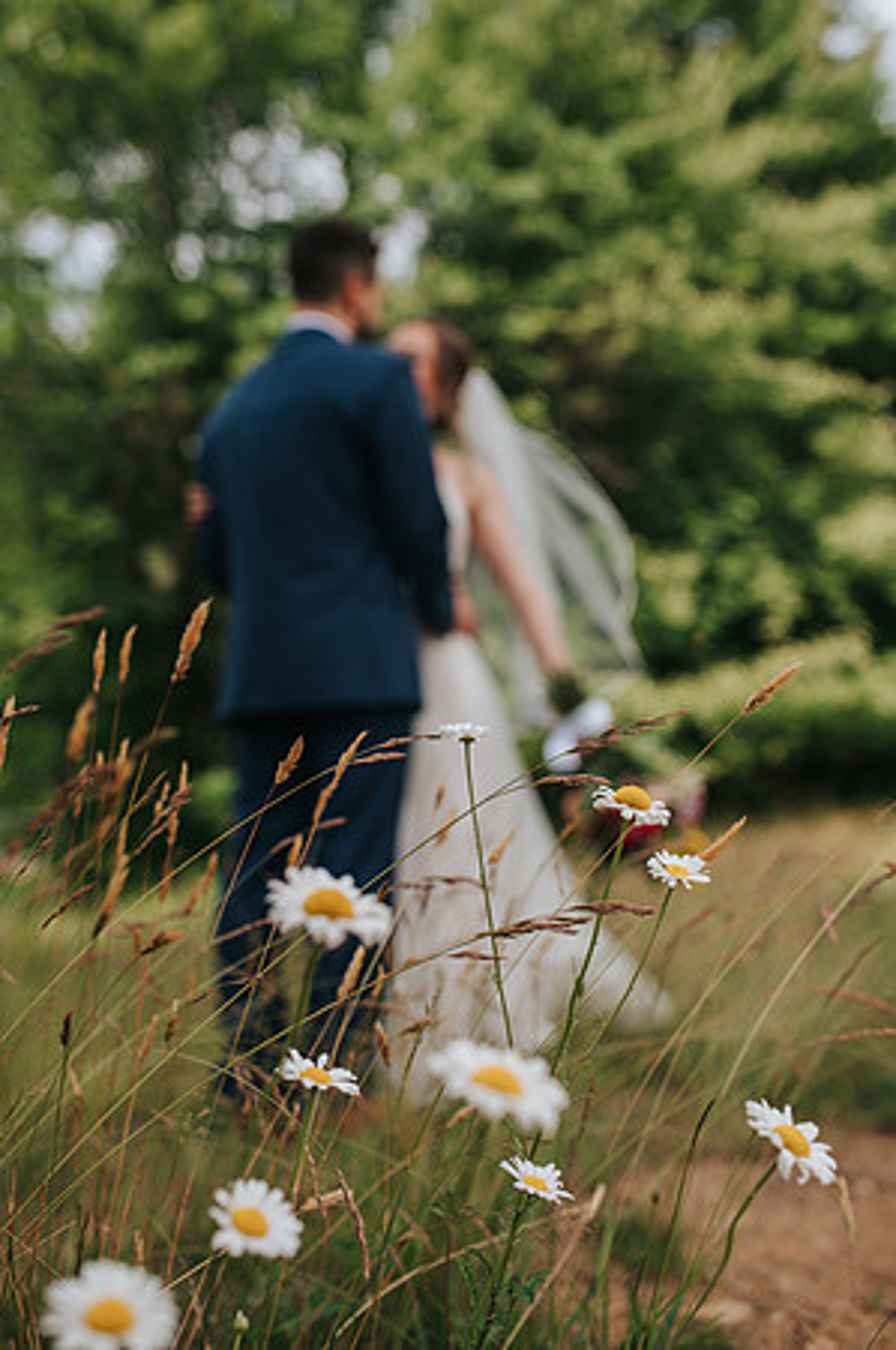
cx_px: 448
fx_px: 1310
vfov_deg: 54.5
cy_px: 675
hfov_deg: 37.8
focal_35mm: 35
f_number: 2.8
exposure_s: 1/3200
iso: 160
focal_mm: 35
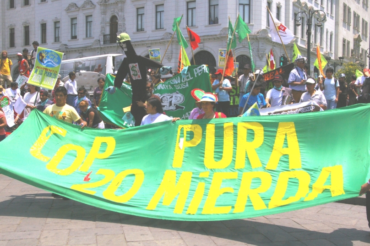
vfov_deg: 31.8
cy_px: 123
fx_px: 431
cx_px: 185
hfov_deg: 46.4
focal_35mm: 42
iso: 800
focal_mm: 28
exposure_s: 1/1000
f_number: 13
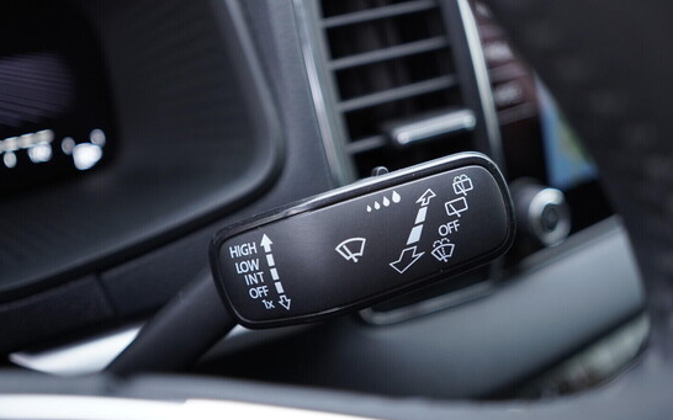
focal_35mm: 37
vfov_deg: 34.4
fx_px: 678
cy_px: 225
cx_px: 336
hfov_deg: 52.8
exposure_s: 1/40
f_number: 2.8
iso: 400
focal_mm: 24
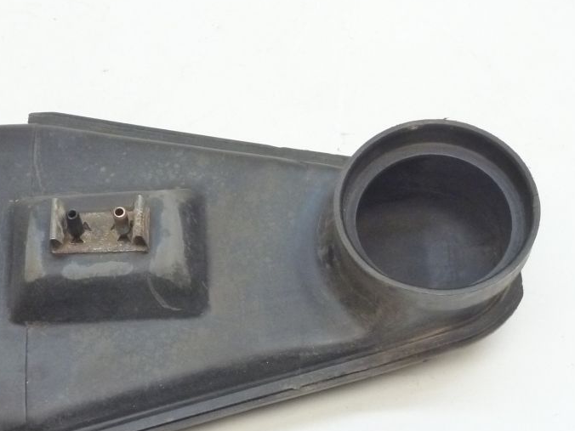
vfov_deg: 25.1
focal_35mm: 58
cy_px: 286
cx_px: 207
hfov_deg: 33.0
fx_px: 963
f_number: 3.7
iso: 400
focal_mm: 6.9
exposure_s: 1/10
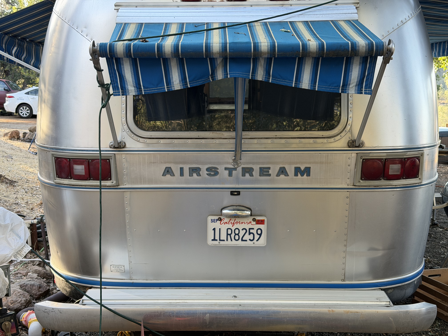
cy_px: 168
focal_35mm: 48
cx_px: 224
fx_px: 621
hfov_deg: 39.7
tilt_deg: -8.7
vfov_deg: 30.3
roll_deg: +1.3
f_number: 1.78
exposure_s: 1/197
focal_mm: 6.76
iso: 64
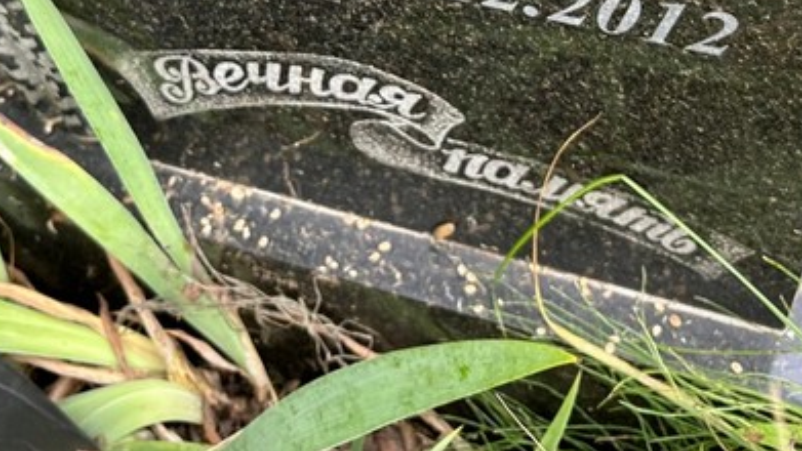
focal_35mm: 58
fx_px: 1234
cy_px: -158
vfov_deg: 19.0
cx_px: 363
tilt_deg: -48.8
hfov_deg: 36.0
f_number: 1.6
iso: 40
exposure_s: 1/121
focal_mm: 5.96
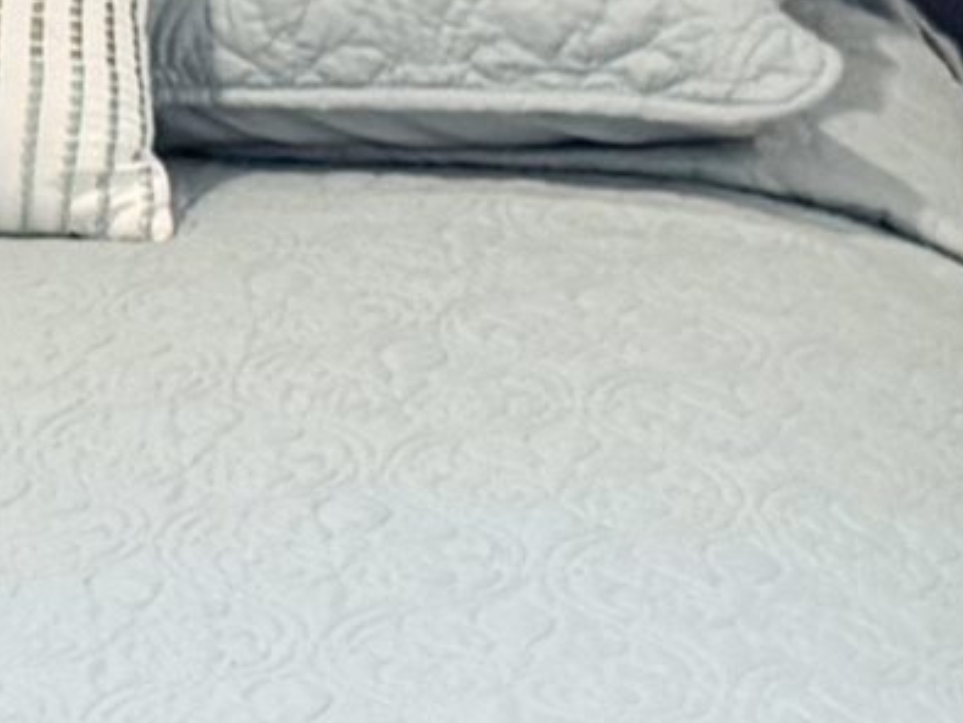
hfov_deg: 9.8
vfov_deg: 7.9
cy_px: 567
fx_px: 5205
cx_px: -961
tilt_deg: -17.2
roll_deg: +2.8
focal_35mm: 187
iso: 320
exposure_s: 1/60
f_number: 1.78
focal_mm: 6.76
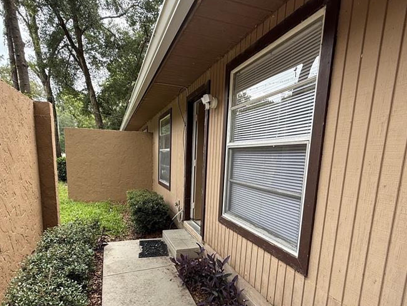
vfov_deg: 59.6
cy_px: 205
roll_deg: -2.0
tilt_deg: -8.5
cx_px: 207
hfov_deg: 76.4
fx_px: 259
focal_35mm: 22
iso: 50
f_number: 2.2
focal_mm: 2.22
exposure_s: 1/130
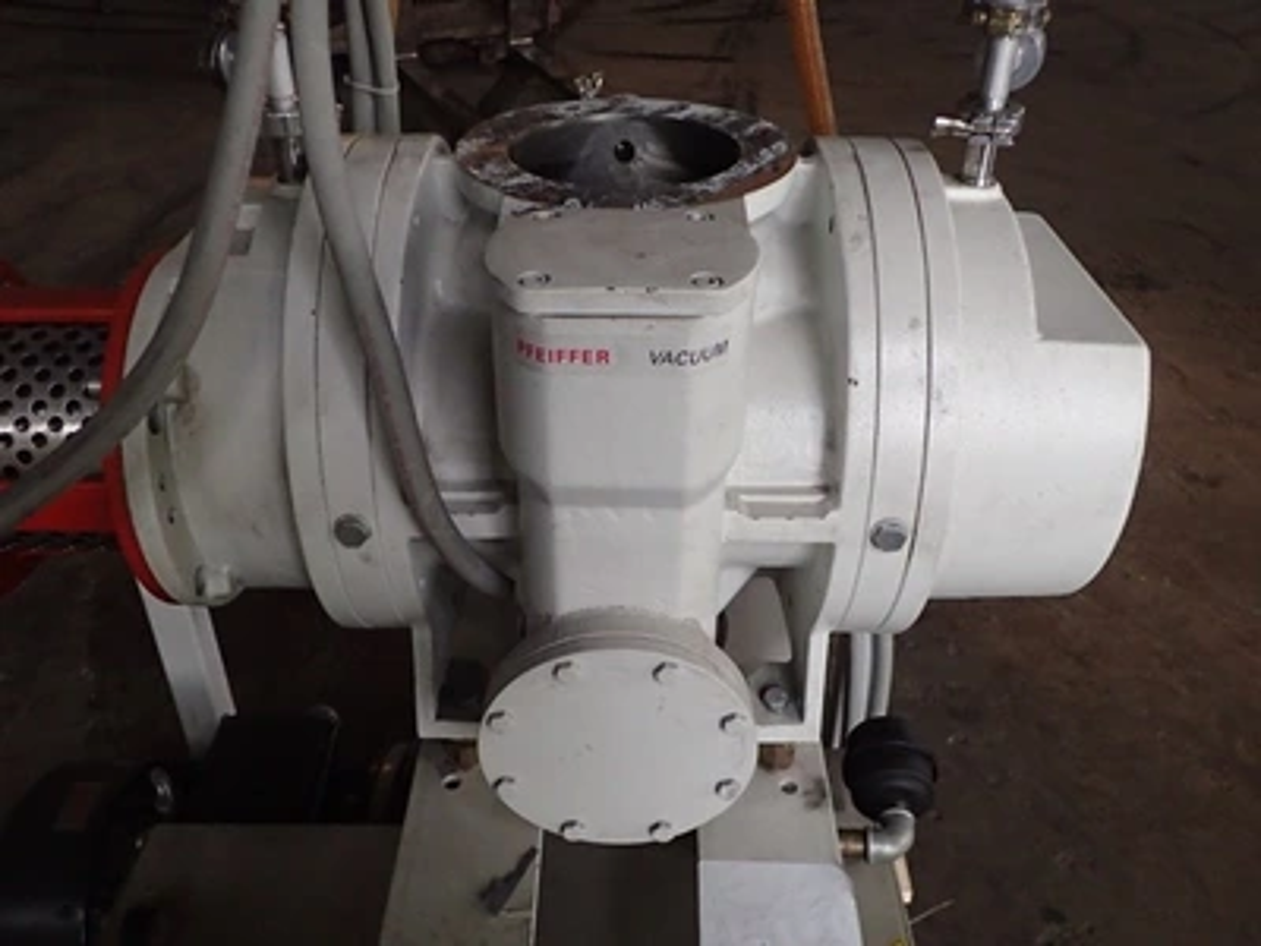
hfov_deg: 60.0
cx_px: 630
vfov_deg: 46.8
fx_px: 1093
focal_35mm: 30
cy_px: 473
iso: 640
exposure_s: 1/30
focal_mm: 5.5
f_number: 2.3
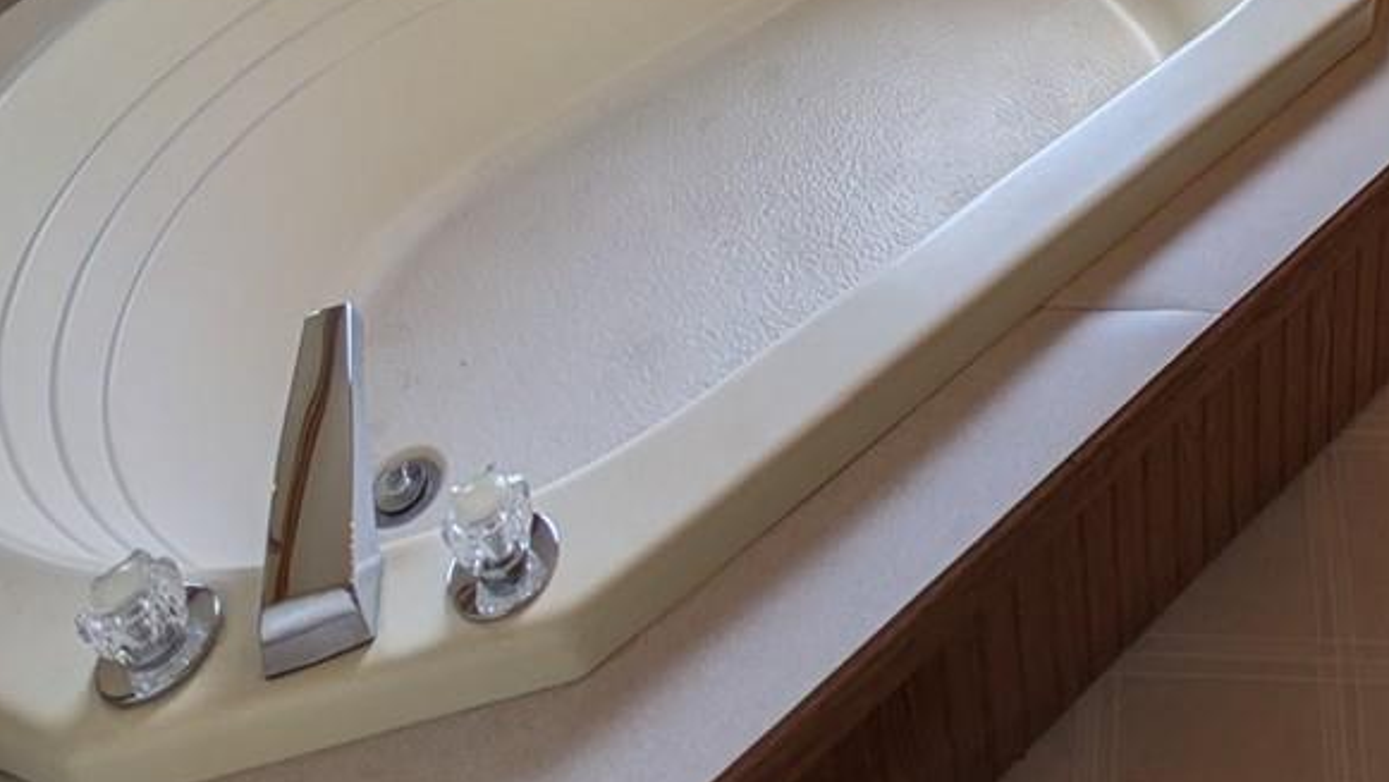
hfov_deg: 51.2
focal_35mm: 36
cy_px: -438
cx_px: 1145
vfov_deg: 24.3
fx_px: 1326
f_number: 1.95
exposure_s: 1/220
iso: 41
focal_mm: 2.23
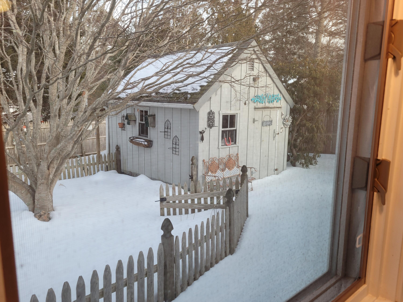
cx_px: 202
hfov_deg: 67.3
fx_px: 303
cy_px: 151
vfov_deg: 53.1
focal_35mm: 26
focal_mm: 5.4
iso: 80
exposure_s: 1/120
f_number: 1.8
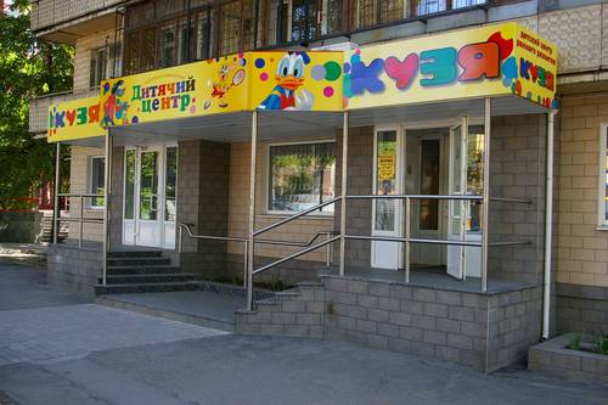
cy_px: 202
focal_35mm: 36
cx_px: 304
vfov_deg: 36.8
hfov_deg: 53.1
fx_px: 608
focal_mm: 24
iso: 200
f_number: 5.6
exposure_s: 1/60
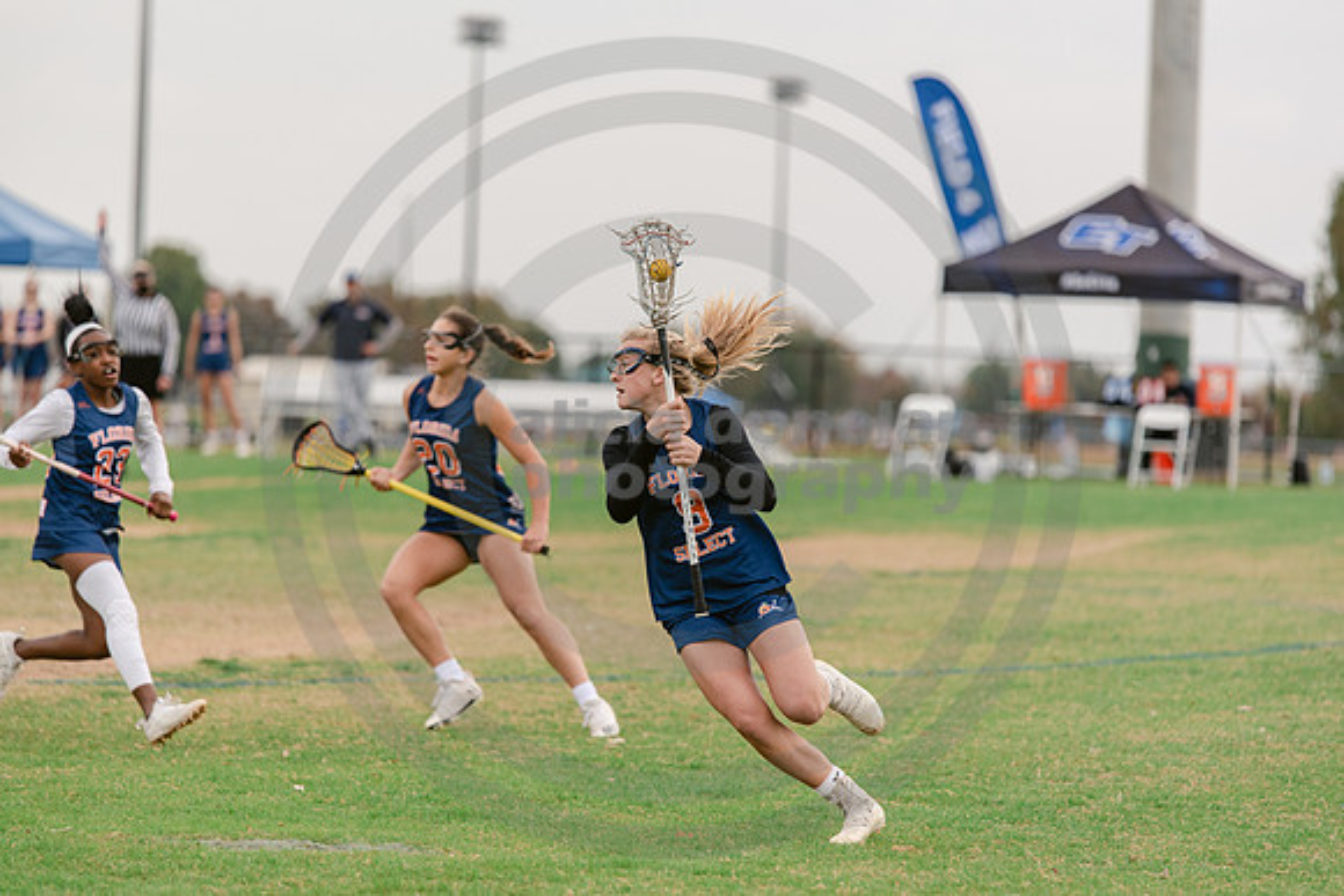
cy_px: 448
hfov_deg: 10.3
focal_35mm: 200
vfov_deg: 6.9
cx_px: 672
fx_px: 7468
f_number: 3.2
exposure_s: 1/1250
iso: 250
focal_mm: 200
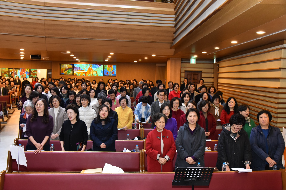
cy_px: 95
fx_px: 254
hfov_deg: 58.7
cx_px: 143
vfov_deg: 41.1
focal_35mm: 32
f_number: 5.6
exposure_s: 1/100
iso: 3200
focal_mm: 32
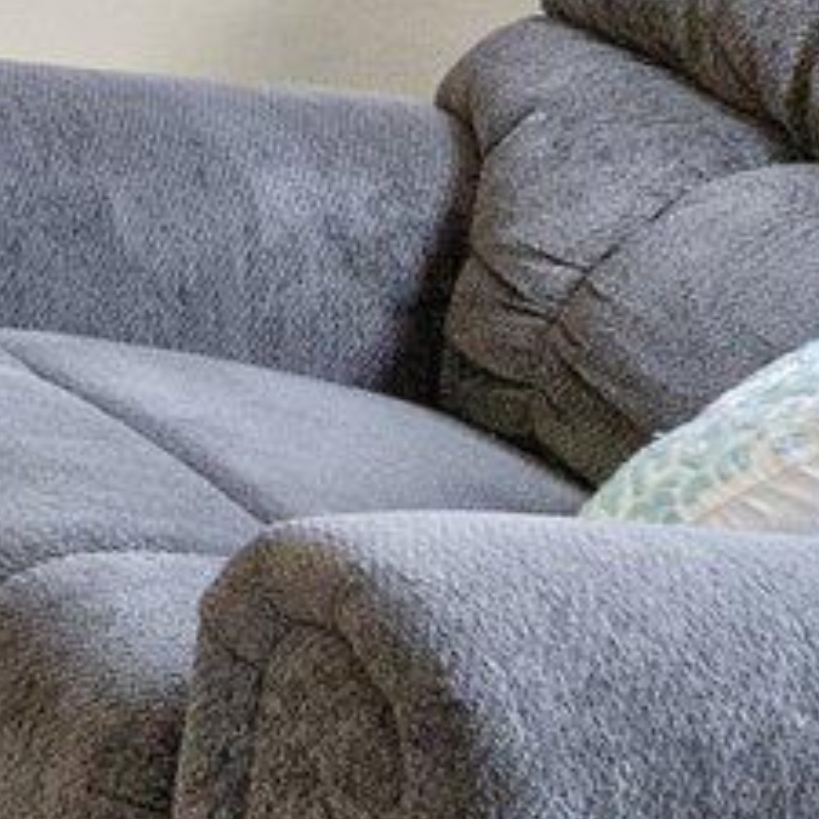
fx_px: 2489
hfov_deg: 10.0
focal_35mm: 93
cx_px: -1955
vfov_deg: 15.8
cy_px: -668
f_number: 8
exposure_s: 1/60
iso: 5000
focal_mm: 12
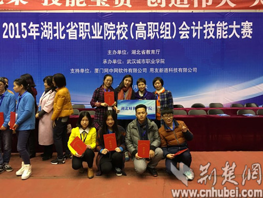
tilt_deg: -3.0
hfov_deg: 61.7
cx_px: 132
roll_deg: +0.2
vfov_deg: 48.2
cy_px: 99
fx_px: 220
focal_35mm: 29
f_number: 2.2
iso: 100
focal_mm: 4.15
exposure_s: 1/10
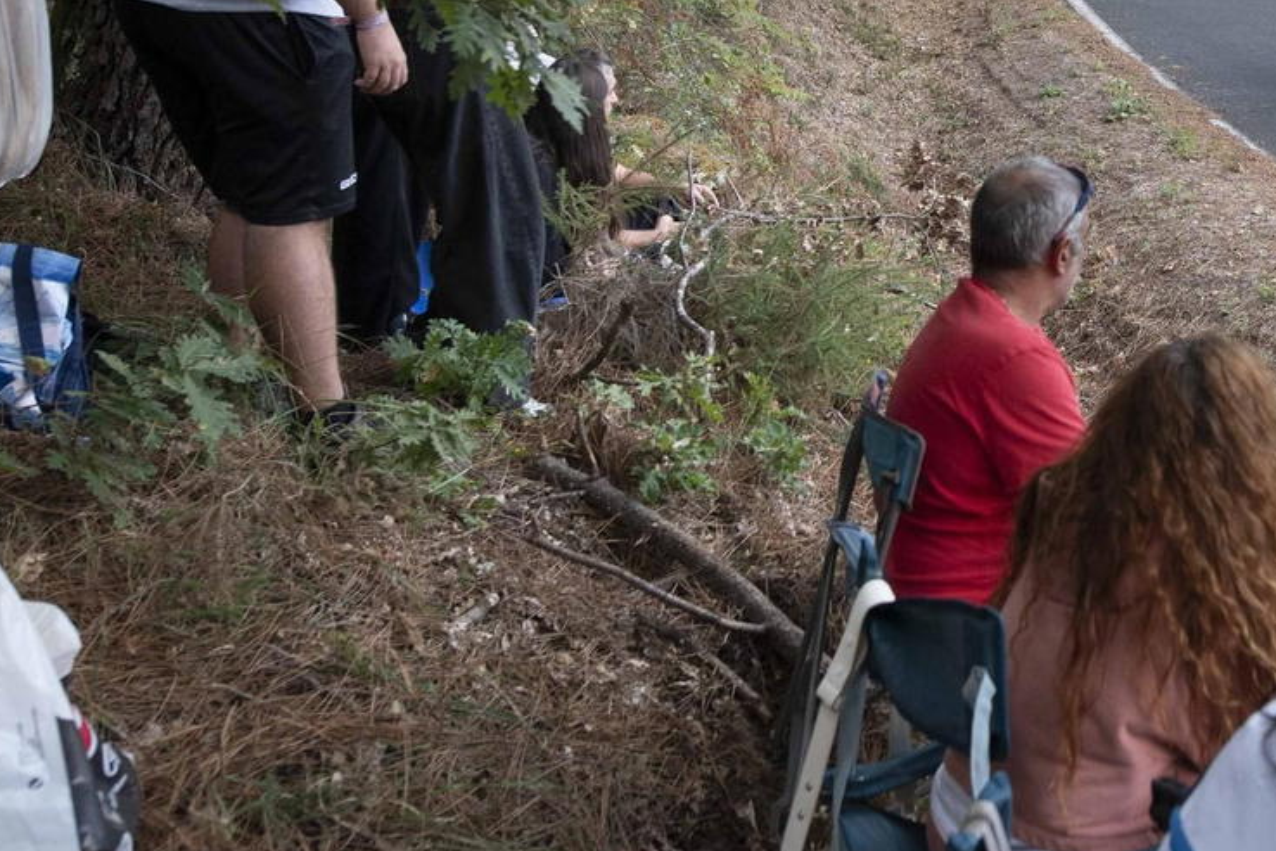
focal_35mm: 52
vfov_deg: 25.3
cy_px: 101
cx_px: 1177
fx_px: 1843
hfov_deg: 35.6
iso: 1600
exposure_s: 1/1250
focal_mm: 24
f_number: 4.5
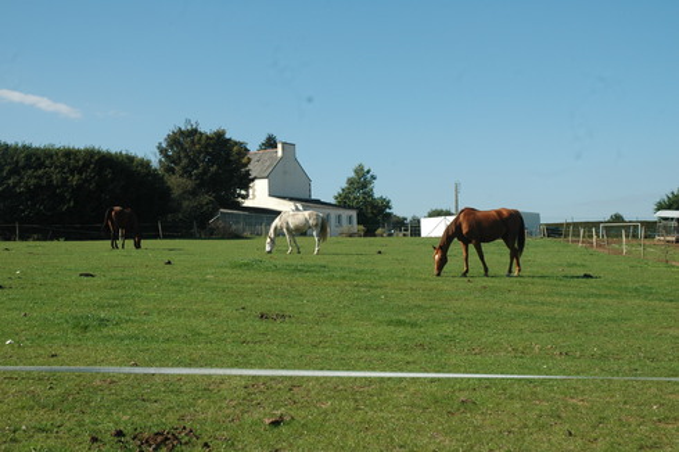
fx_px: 990
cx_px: 340
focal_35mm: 52
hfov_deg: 37.9
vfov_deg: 25.7
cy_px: 226
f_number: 9
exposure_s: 1/320
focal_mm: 35
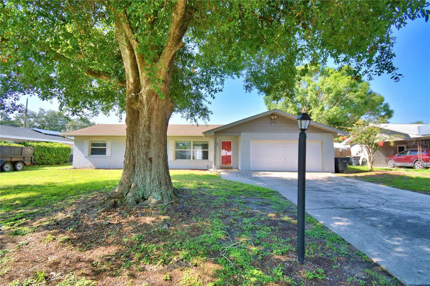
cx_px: 215
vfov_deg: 77.3
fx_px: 179
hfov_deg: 100.4
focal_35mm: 15
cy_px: 143
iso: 160
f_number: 4.5
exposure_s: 1/500
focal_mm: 10
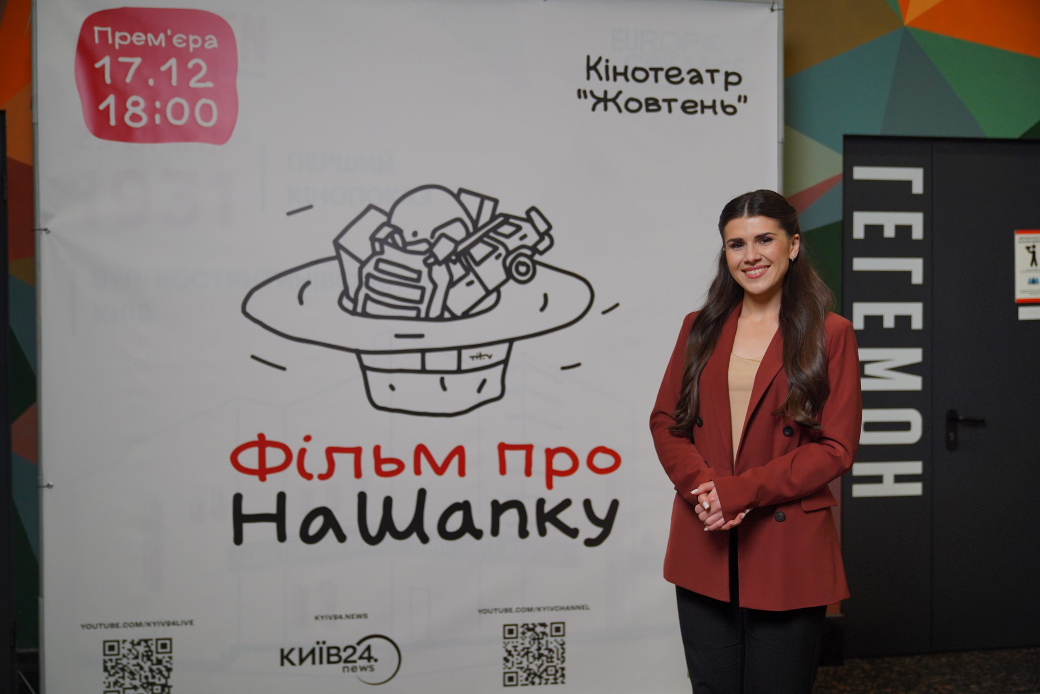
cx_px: 520
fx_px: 1098
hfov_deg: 50.7
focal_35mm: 38
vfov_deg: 35.1
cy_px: 347
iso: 1000
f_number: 2.8
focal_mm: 38
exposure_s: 1/500
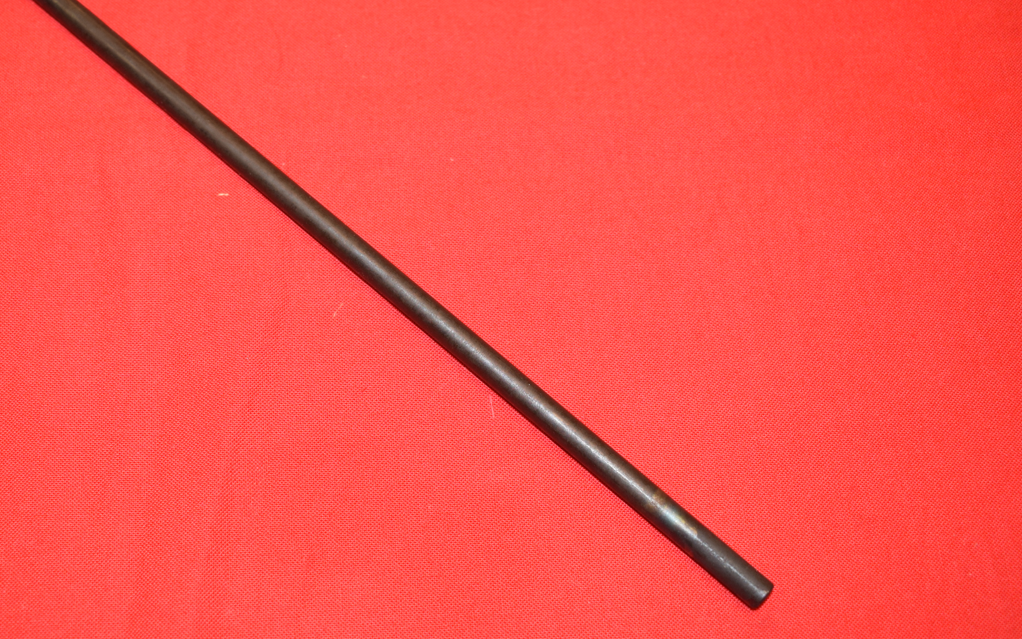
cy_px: 309
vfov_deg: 25.8
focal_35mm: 50
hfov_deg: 40.0
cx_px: 383
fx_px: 1393
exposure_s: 1/60
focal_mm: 24
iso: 500
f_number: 5
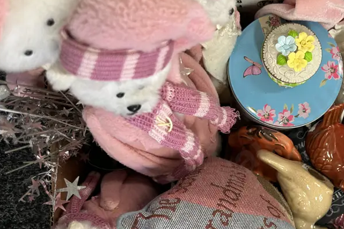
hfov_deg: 42.9
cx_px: 286
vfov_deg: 31.1
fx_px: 411
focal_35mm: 43
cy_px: 131
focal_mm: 6.86
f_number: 1.78
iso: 125
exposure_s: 1/50
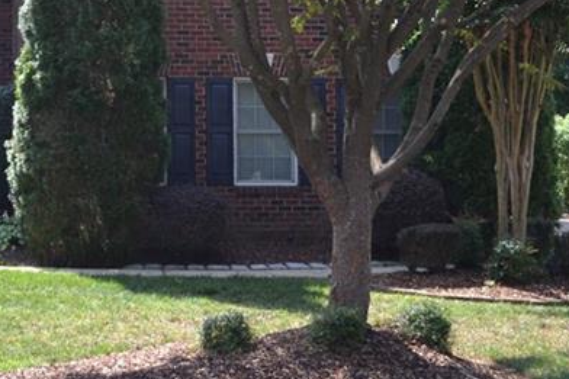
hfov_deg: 20.8
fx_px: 1485
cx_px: -38
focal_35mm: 94
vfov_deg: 14.3
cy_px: 1
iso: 125
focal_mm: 24
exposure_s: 1/125
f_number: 5.6
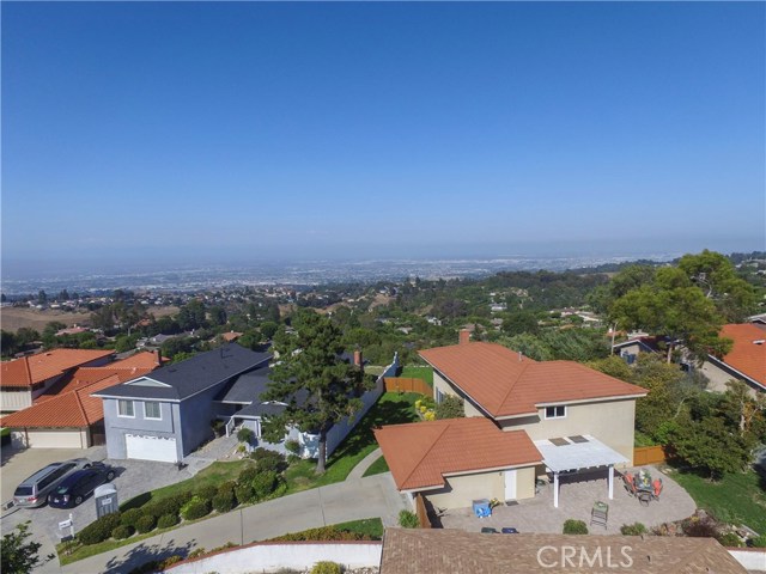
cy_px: 287
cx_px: 383
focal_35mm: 20
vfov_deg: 66.0
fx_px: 443
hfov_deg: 81.7
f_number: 2.8
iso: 100
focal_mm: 3.61
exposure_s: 1/1600
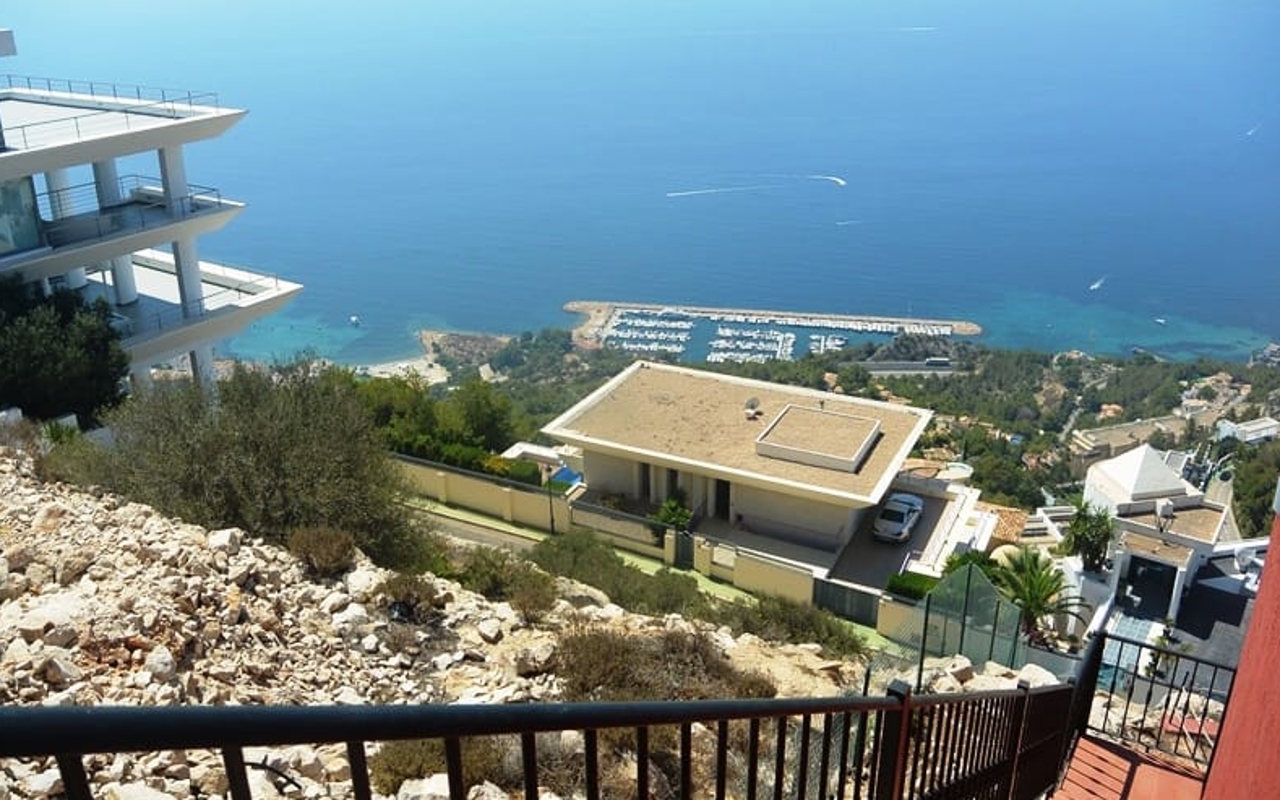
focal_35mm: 30
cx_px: 641
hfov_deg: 62.9
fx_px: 1046
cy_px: 370
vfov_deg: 41.8
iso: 100
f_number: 4
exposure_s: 1/1250
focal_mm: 11
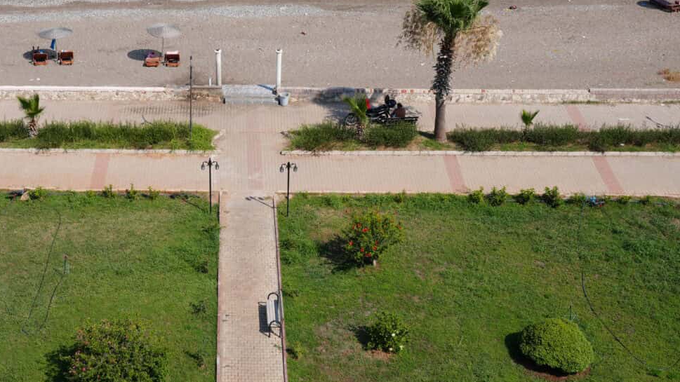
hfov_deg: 33.5
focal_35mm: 62
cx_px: 220
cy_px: 192
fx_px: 1118
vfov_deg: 19.4
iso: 100
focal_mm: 28
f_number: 10
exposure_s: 1/200
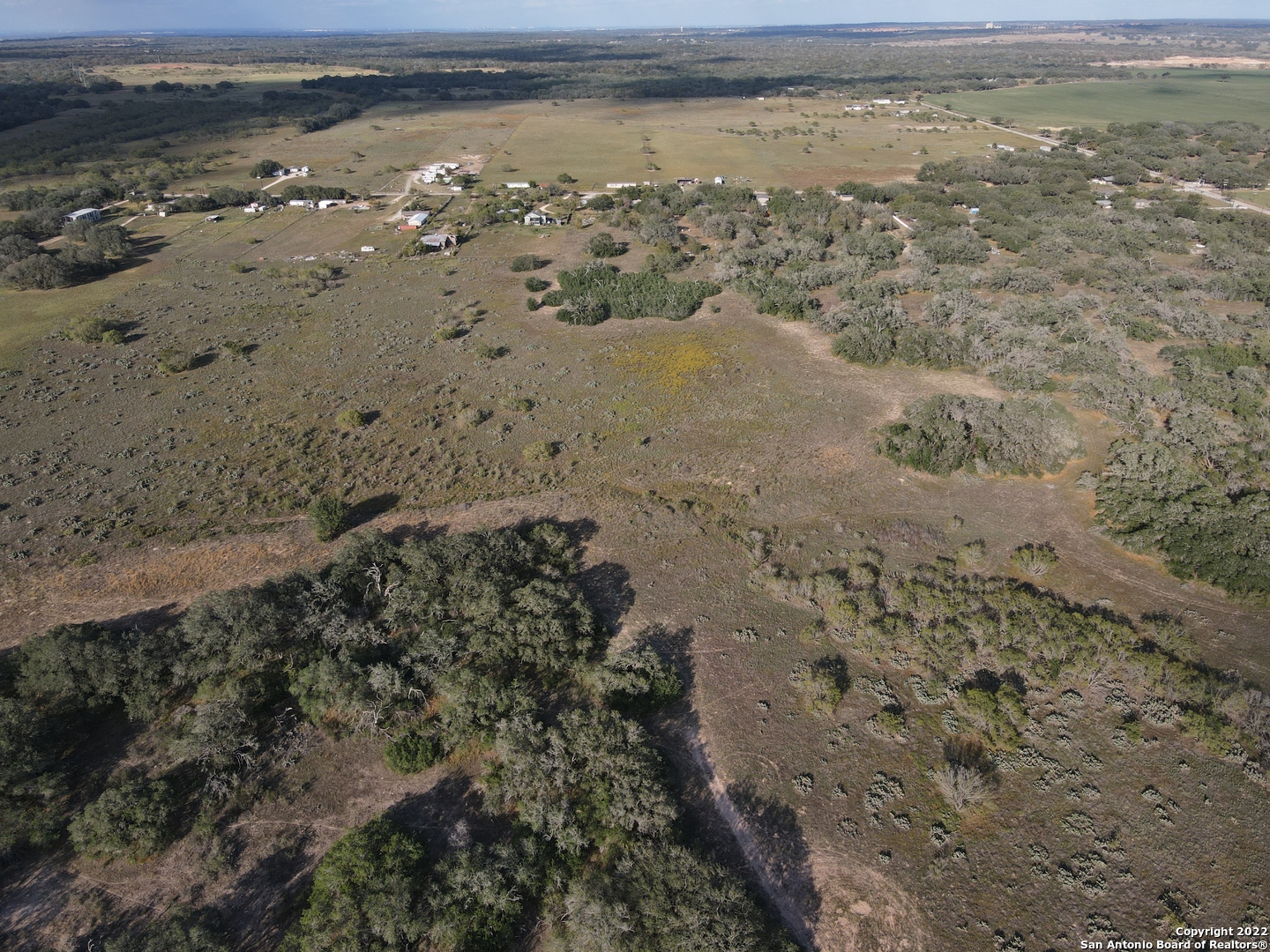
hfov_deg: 71.6
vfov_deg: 56.8
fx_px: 881
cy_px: 476
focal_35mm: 24
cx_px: 635
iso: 100
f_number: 2.8
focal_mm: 4.5
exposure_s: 1/640
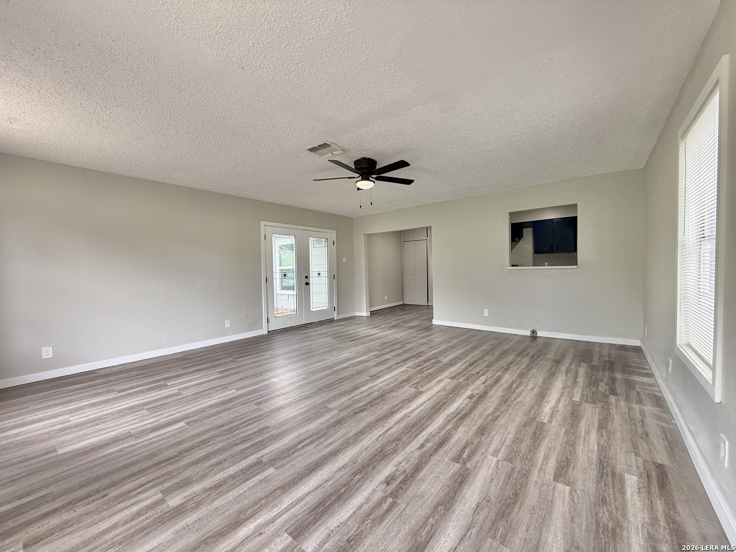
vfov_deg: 85.7
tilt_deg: -1.5
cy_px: 276
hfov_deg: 102.1
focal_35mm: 14
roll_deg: +1.1
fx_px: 298
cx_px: 368
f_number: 2.2
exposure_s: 1/120
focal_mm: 2.22
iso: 125
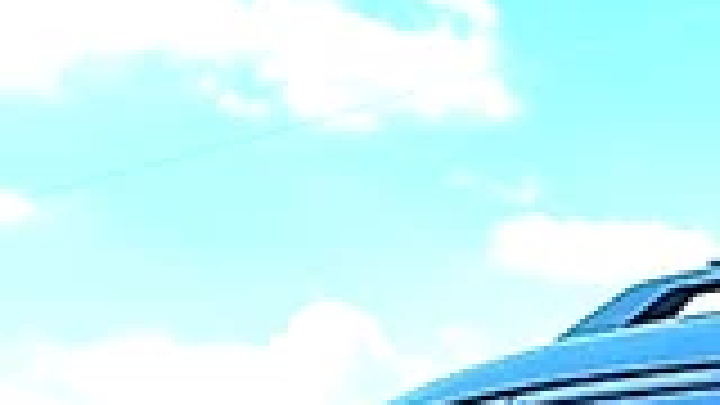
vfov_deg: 6.4
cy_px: 997
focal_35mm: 181
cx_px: 1215
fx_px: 3456
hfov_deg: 11.2
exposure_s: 1/1887
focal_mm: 6.86
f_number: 1.78
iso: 80
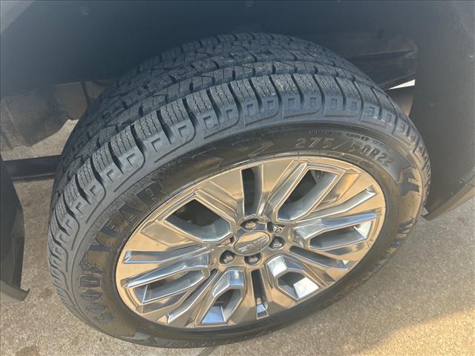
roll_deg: -5.8
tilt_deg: -43.0
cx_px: 238
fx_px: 357
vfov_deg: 53.1
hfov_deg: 67.3
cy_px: 178
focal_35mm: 26
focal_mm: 5.7
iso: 50
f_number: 1.5
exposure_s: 1/374
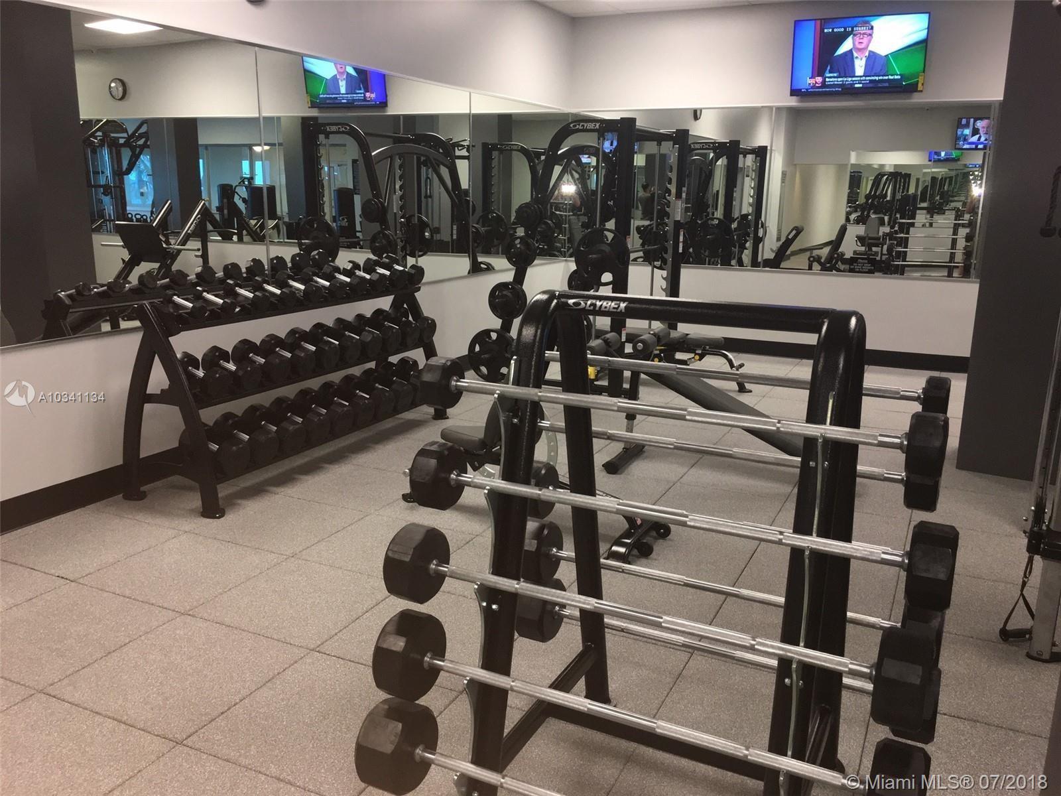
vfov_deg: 48.2
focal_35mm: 29
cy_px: 398
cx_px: 530
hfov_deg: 61.7
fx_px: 889
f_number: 2.2
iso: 80
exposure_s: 1/30
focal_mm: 4.15
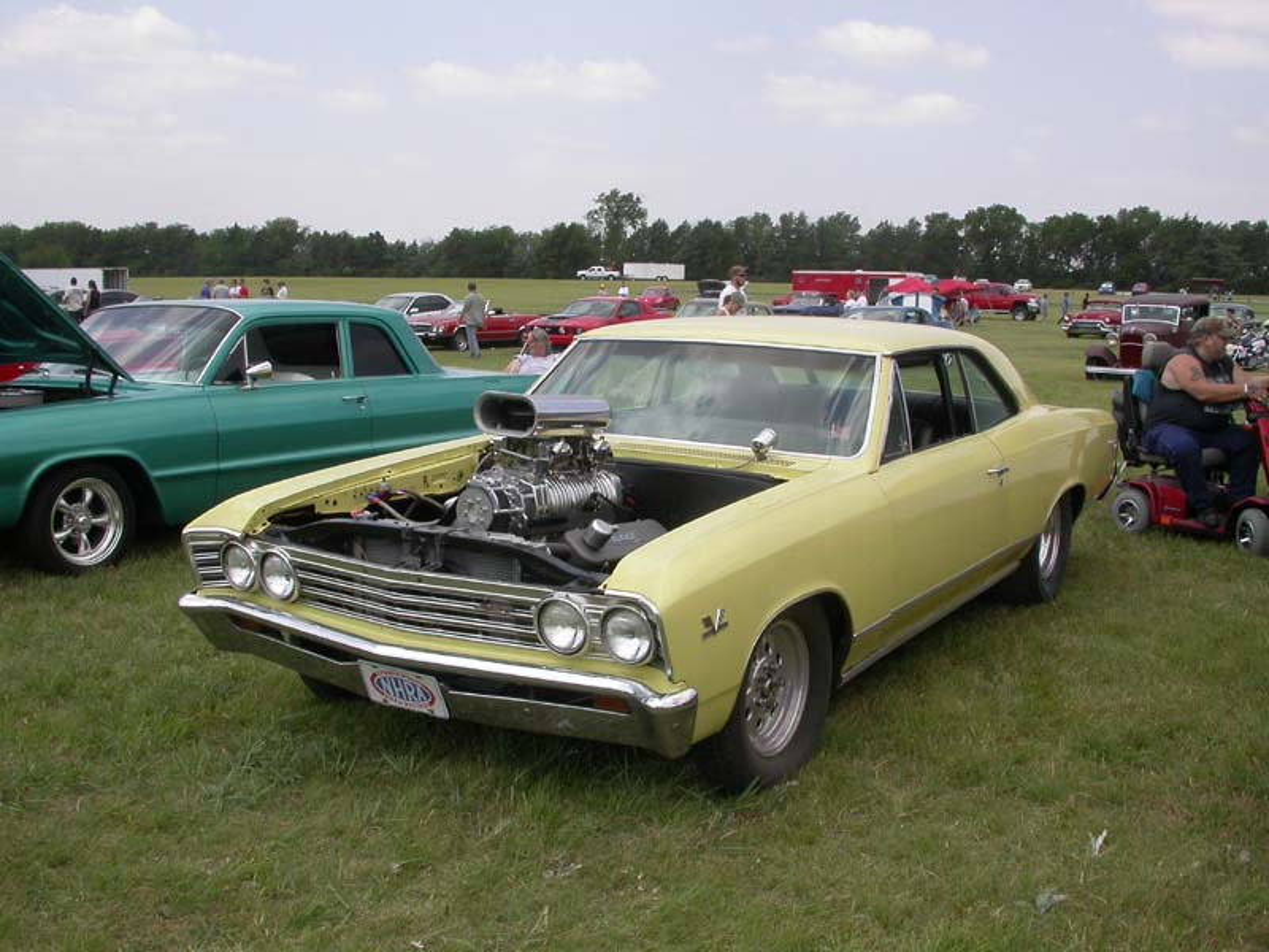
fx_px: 1393
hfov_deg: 49.0
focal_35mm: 38
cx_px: 634
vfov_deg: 37.7
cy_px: 476
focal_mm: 7.85
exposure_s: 1/355
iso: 100
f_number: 6.7
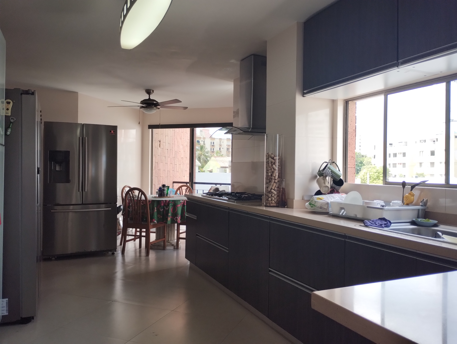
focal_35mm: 28
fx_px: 370
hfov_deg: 63.4
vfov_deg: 49.9
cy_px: 172
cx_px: 228
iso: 192
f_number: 1.8
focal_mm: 4.27
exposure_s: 1/120
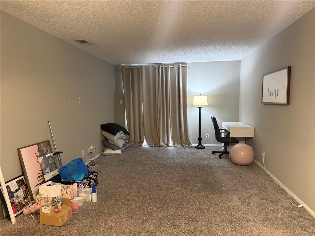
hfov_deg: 71.6
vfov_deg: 56.8
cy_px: 118
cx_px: 158
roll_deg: +0.3
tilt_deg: -4.4
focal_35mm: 24
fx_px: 218
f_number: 1.78
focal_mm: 6.76
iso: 500
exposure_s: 1/60
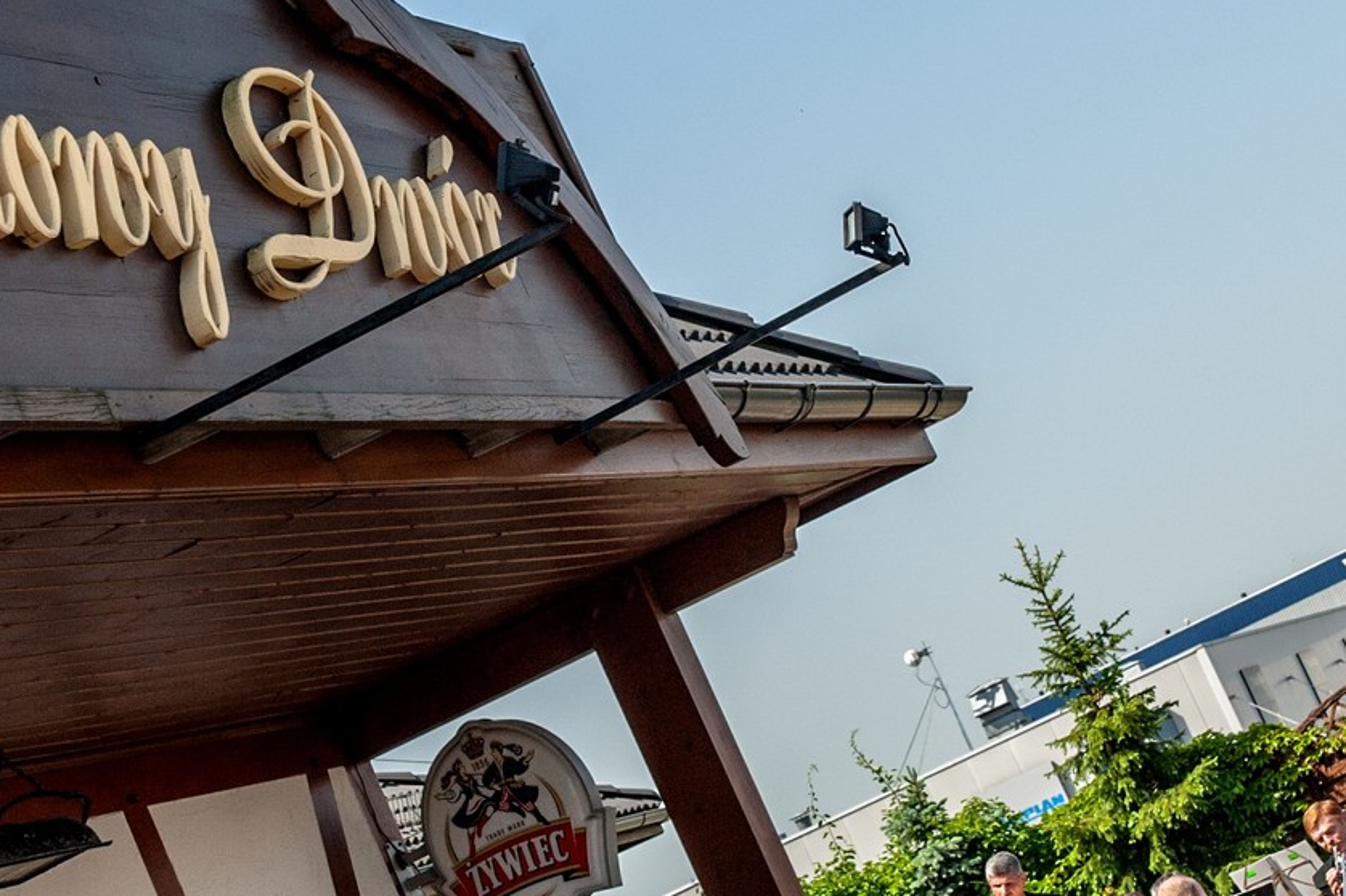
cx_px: 639
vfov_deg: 13.0
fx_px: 3924
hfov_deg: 19.5
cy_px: 409
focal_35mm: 105
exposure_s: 1/2000
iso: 640
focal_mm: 44
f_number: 6.3
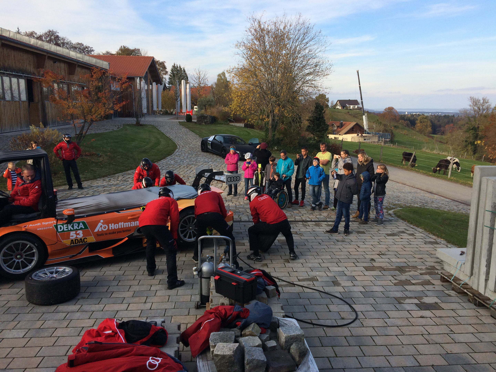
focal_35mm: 29
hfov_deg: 61.7
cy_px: 186
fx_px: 416
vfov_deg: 48.2
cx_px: 248
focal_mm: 4.15
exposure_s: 1/672
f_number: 2.2
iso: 32
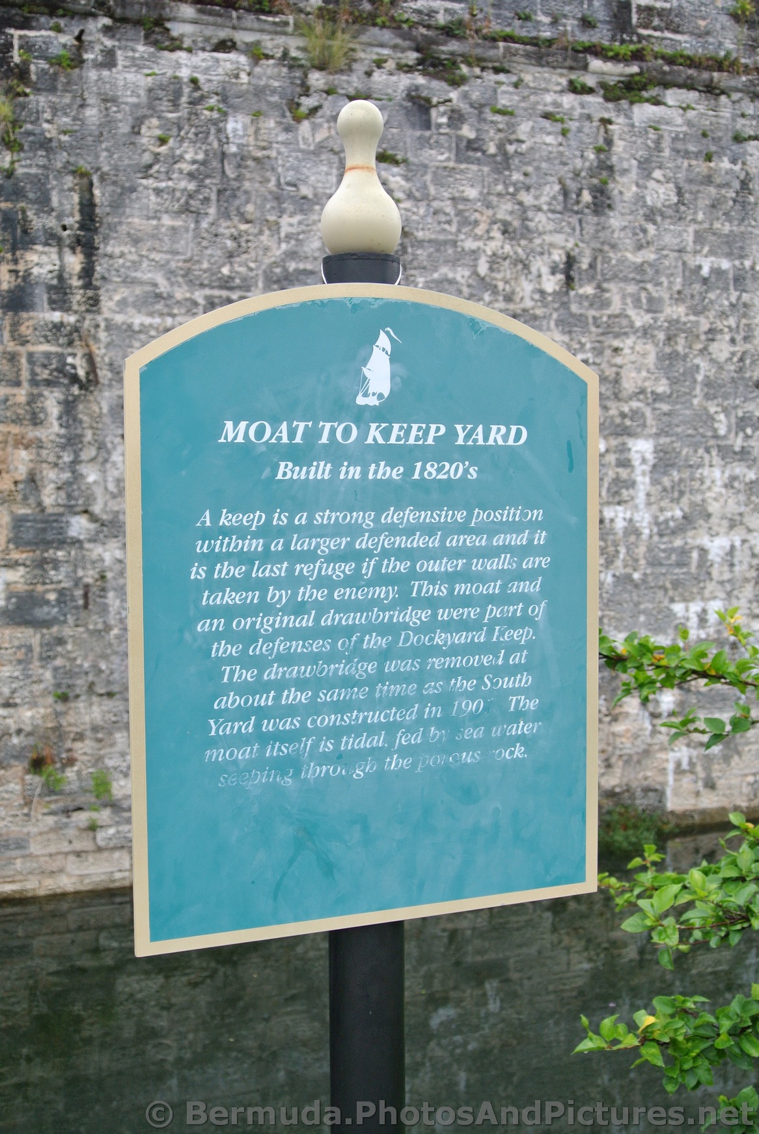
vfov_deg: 49.5
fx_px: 1230
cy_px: 567
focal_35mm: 39
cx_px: 380
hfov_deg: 34.3
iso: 180
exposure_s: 1/250
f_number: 4
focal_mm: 14.5
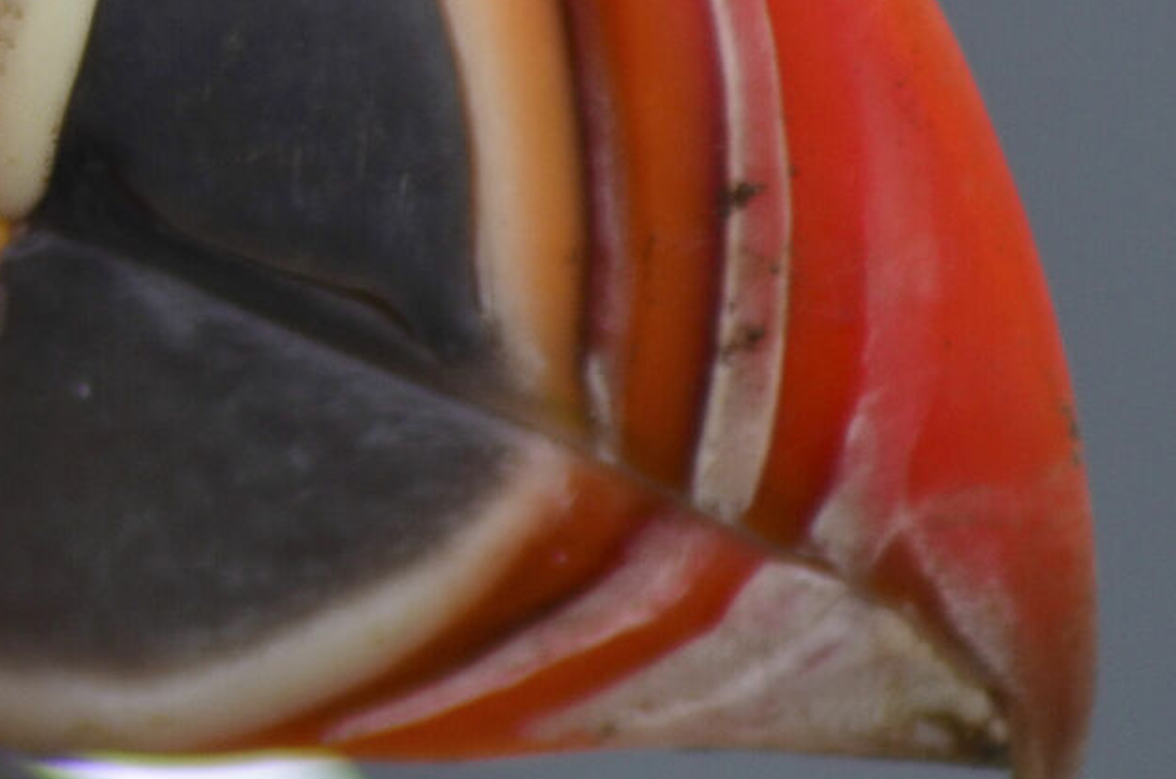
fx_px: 55780
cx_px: -801
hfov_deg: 1.2
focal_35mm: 1711
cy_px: -201
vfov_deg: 0.8
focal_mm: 300
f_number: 5.6
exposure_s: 1/160
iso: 160
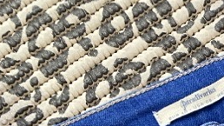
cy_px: 371
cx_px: 309
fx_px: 653
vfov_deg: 9.0
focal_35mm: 110
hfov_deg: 17.9
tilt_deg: -82.4
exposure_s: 1/85
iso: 125
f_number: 1.8
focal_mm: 4.25
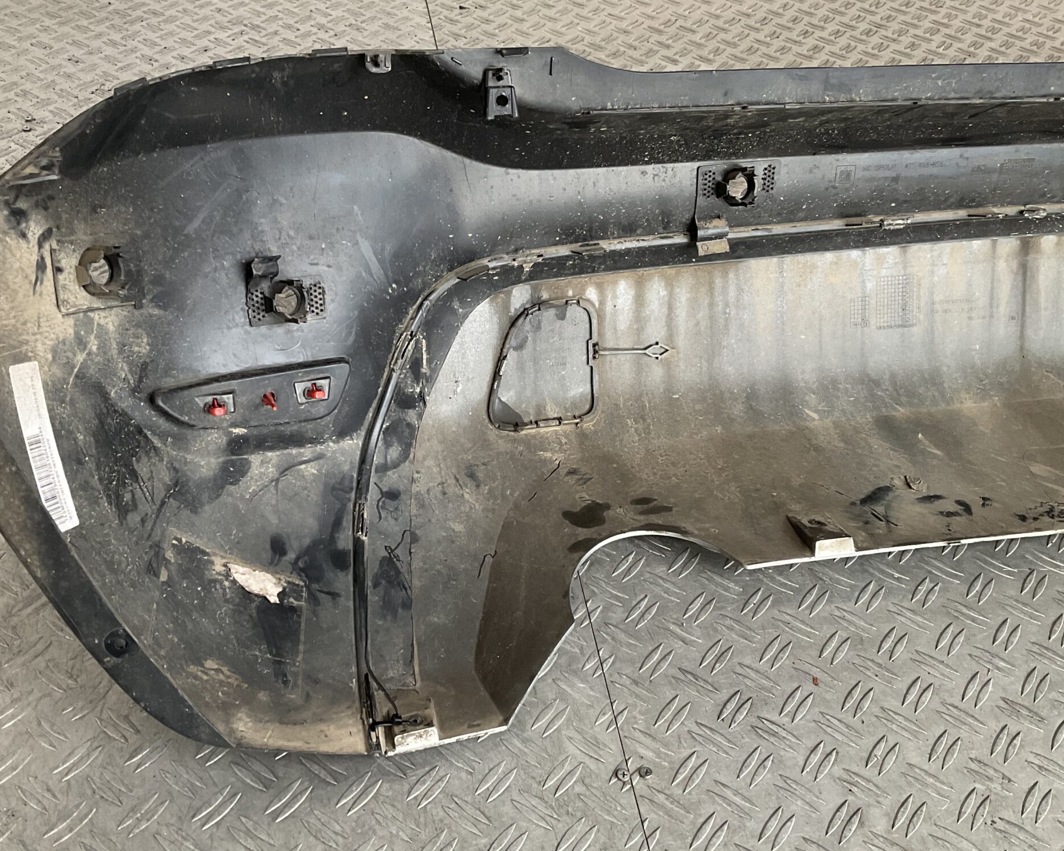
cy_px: 453
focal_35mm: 39
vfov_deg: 38.2
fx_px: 1228
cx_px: 498
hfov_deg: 46.8
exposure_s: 1/60
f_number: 1.8
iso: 64
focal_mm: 3
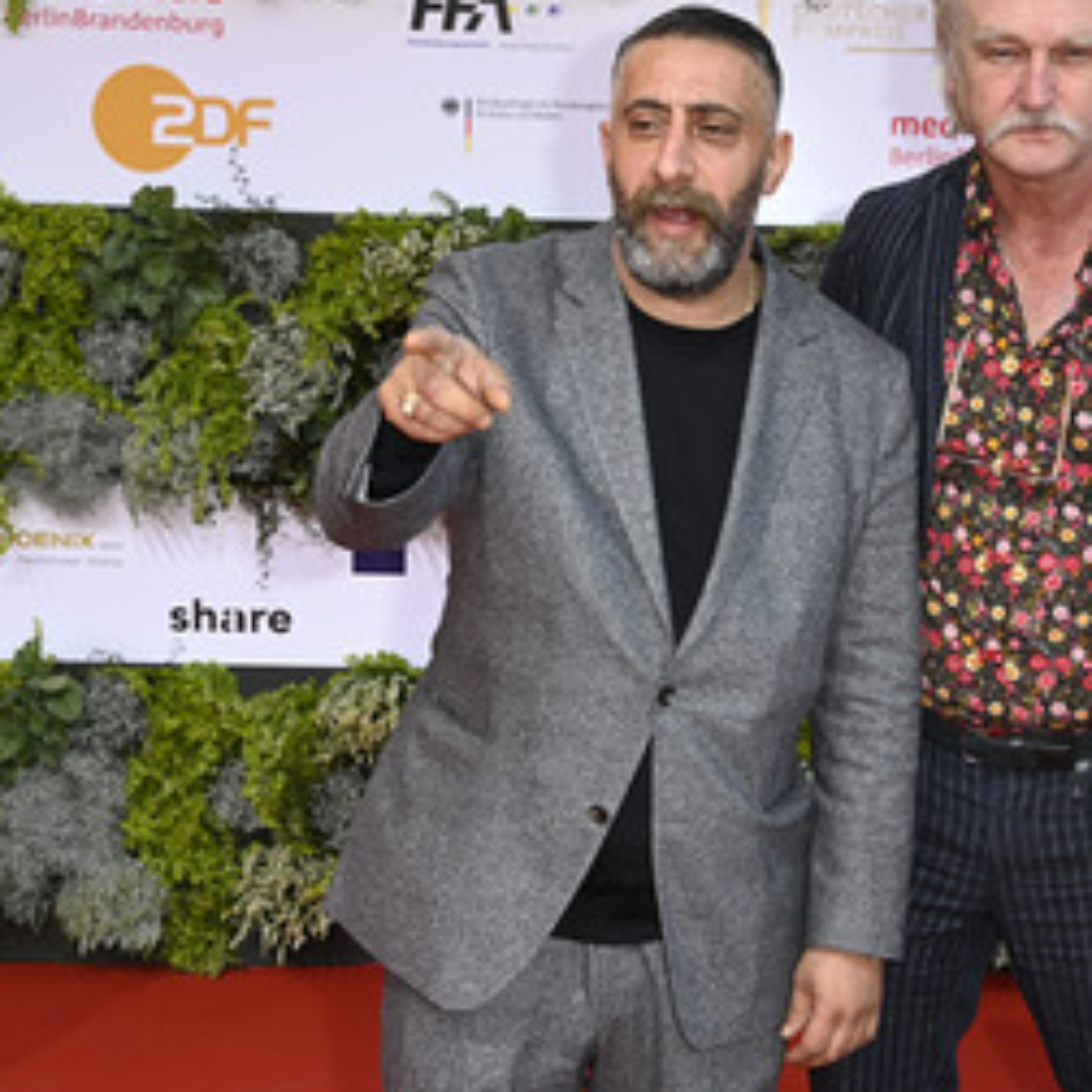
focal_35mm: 73
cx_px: 760
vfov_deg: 23.7
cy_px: 524
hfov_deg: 23.5
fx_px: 2605
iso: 400
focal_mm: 48
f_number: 6.3
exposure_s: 1/250
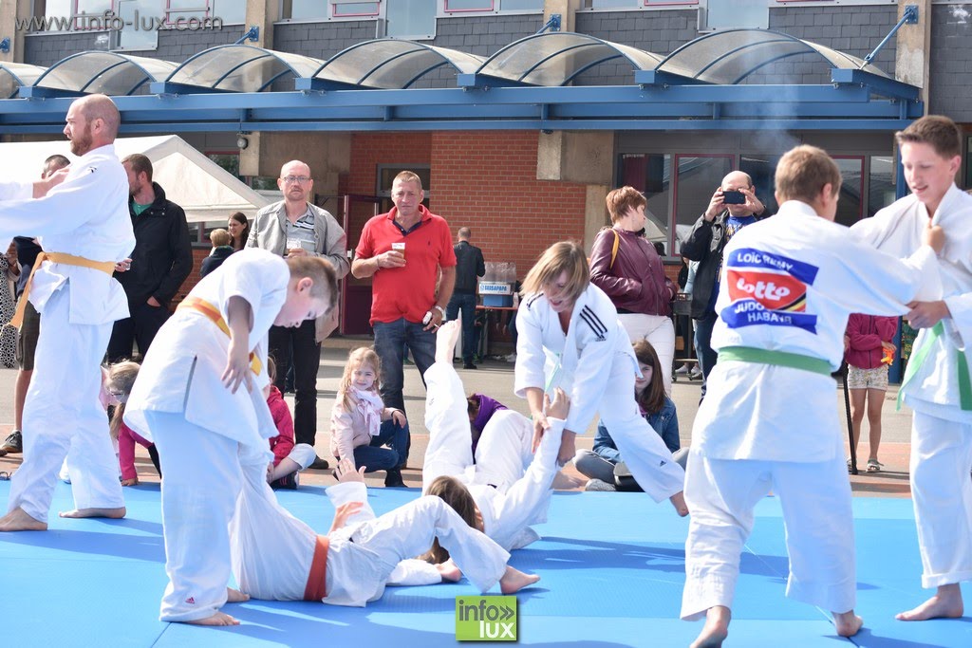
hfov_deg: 27.0
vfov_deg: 18.2
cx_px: 486
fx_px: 2025
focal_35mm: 75
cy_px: 324
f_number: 5
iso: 100
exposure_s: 1/500
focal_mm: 50
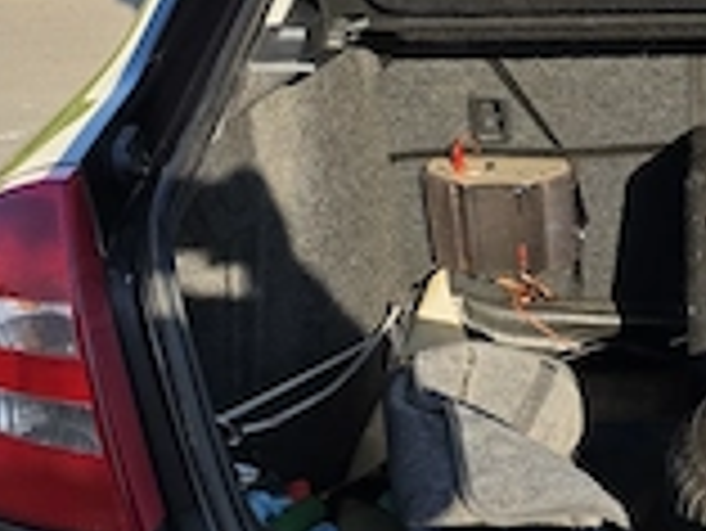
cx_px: 643
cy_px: 171
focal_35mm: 88
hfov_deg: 21.7
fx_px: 1796
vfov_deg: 16.8
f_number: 1.7
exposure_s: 1/4237
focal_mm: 6.3
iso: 80
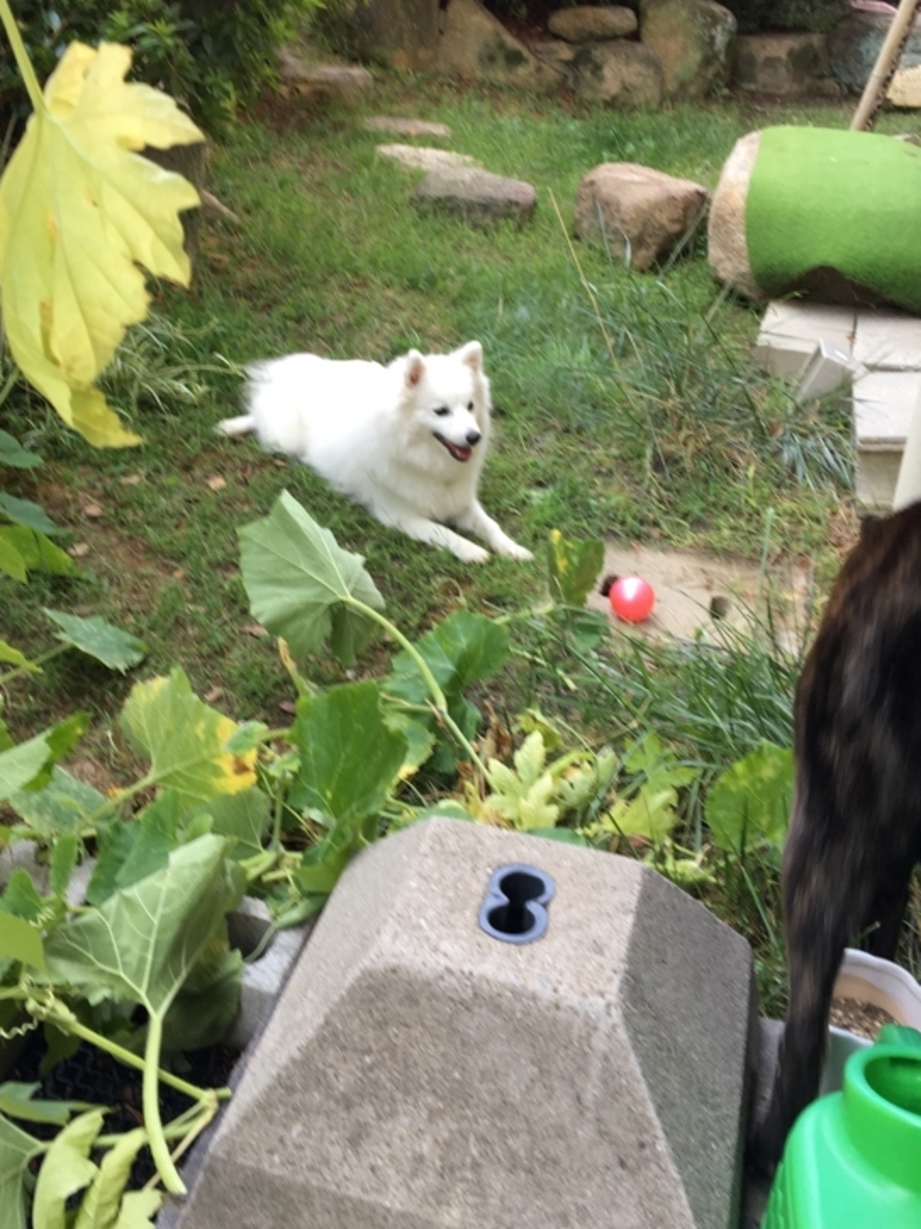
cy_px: 497
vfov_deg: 45.5
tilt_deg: -24.5
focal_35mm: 41
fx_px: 1454
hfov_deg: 34.9
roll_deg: -3.3
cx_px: 341
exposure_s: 1/60
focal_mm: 4.15
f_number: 2.2
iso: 25
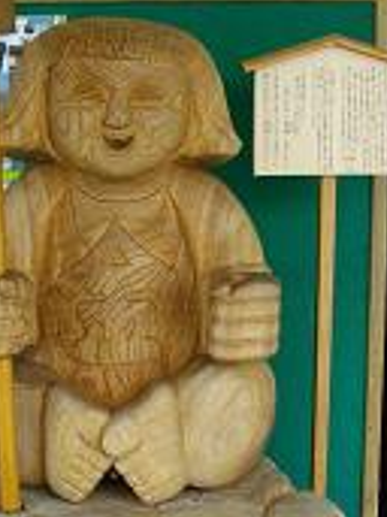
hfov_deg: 20.1
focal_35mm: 73
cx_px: 184
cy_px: 385
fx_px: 1090
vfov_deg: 26.4
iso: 179
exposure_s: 1/125
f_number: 2.9
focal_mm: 5.7
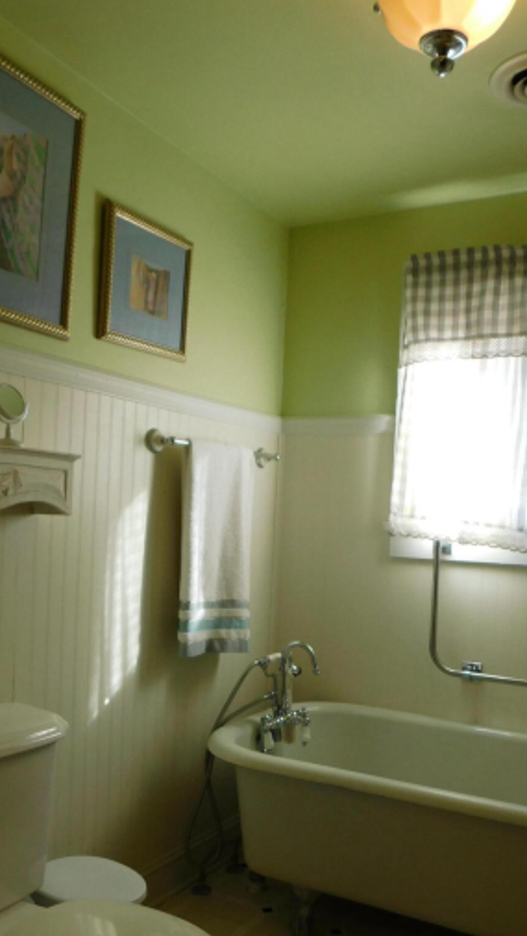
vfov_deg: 59.1
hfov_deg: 35.7
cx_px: 283
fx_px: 819
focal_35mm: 33
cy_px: 545
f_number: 3
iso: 125
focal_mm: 4
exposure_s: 1/50
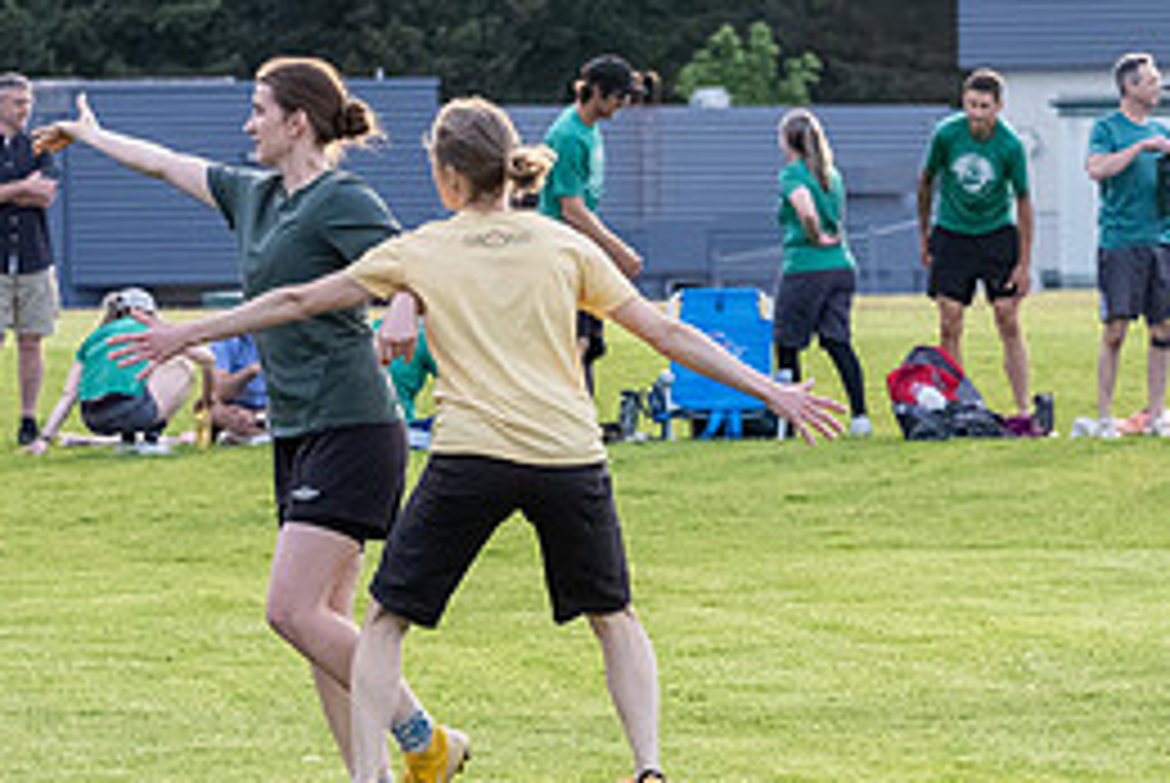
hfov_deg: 4.7
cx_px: 342
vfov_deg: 3.1
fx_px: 14316
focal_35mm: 440
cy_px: 359
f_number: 5.6
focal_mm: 95
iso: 2500
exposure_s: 1/1000
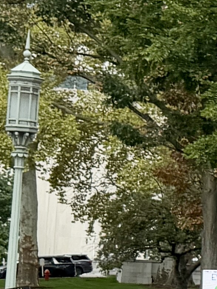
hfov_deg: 7.3
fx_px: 1462
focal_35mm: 175
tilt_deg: +2.3
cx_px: 706
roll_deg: -2.8
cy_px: 227
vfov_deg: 11.3
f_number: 1.78
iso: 100
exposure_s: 1/3145
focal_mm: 6.76
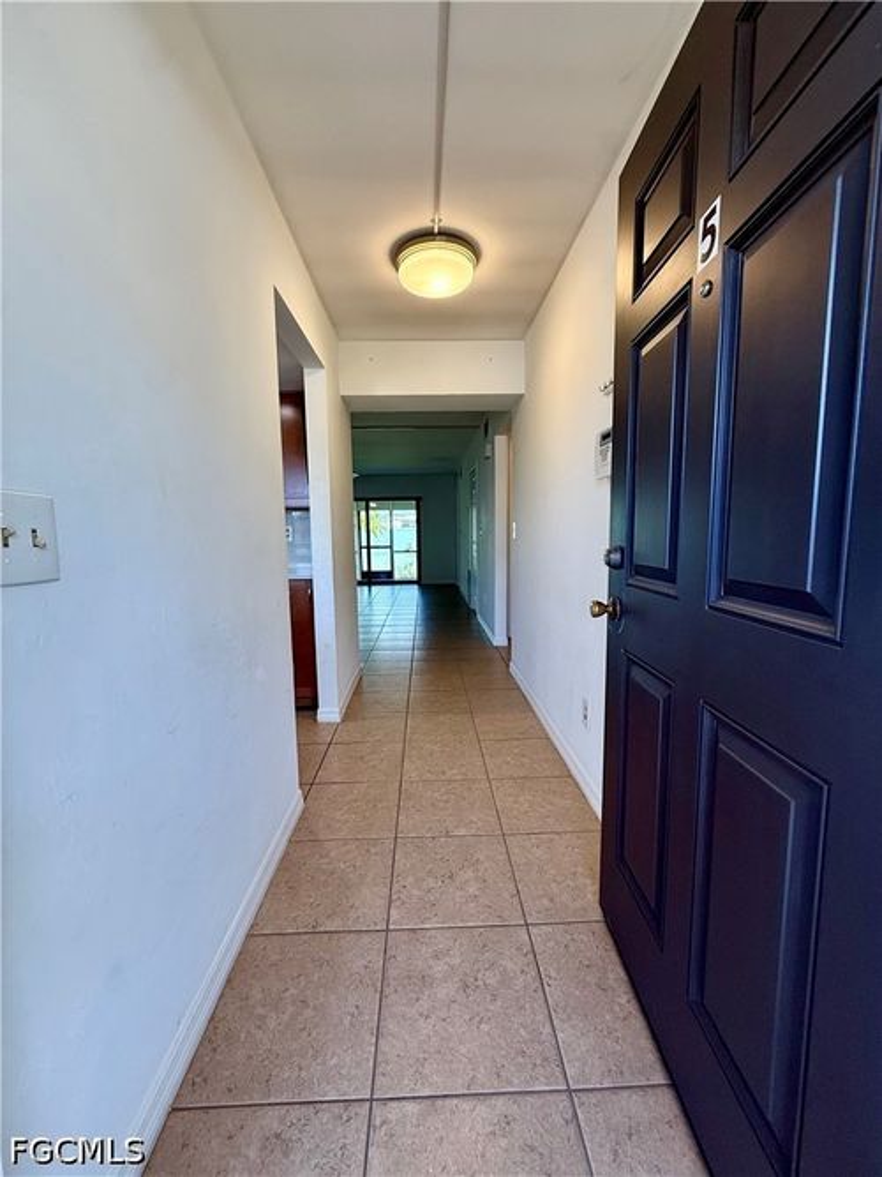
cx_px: 441
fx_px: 476
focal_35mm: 14
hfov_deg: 85.7
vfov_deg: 102.1
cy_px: 588
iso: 125
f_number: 2.2
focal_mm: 2.22
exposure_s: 1/120
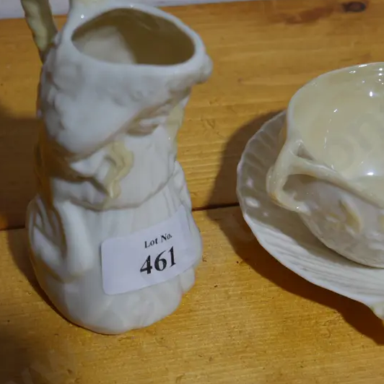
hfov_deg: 20.3
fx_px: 1067
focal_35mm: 85
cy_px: 219
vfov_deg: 20.4
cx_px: 251
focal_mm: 25
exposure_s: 1/60
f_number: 5.3
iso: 320
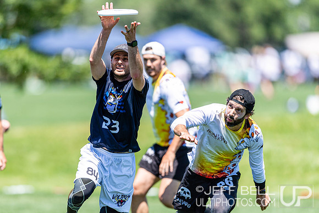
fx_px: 4789
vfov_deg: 2.5
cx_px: 124
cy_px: 134
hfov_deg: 3.8
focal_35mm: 540
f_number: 2.8
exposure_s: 1/2000
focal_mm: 400
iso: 100
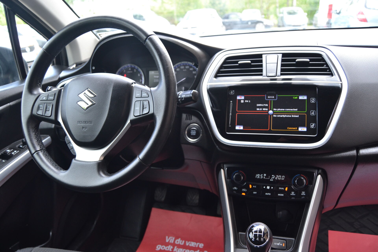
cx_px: 189
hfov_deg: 67.4
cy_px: 126
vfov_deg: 47.9
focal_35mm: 27
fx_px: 283
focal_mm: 18
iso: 400
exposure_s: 1/80
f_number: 4.5
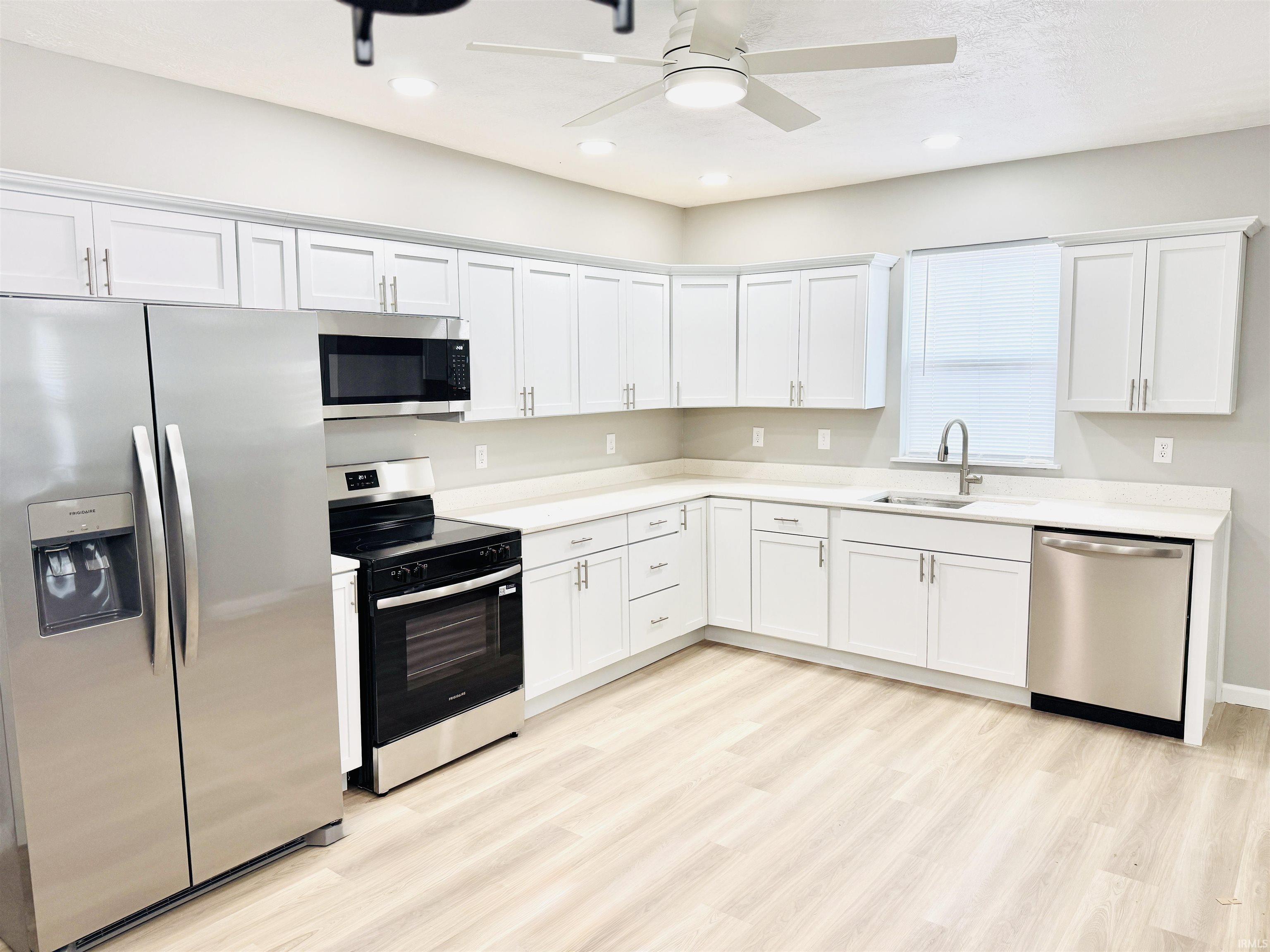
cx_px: 635
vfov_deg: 56.8
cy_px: 476
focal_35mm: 24
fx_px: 881
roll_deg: +0.3
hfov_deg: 71.6
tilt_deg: -5.5
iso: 100
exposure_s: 1/120
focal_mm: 6.76
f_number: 1.78
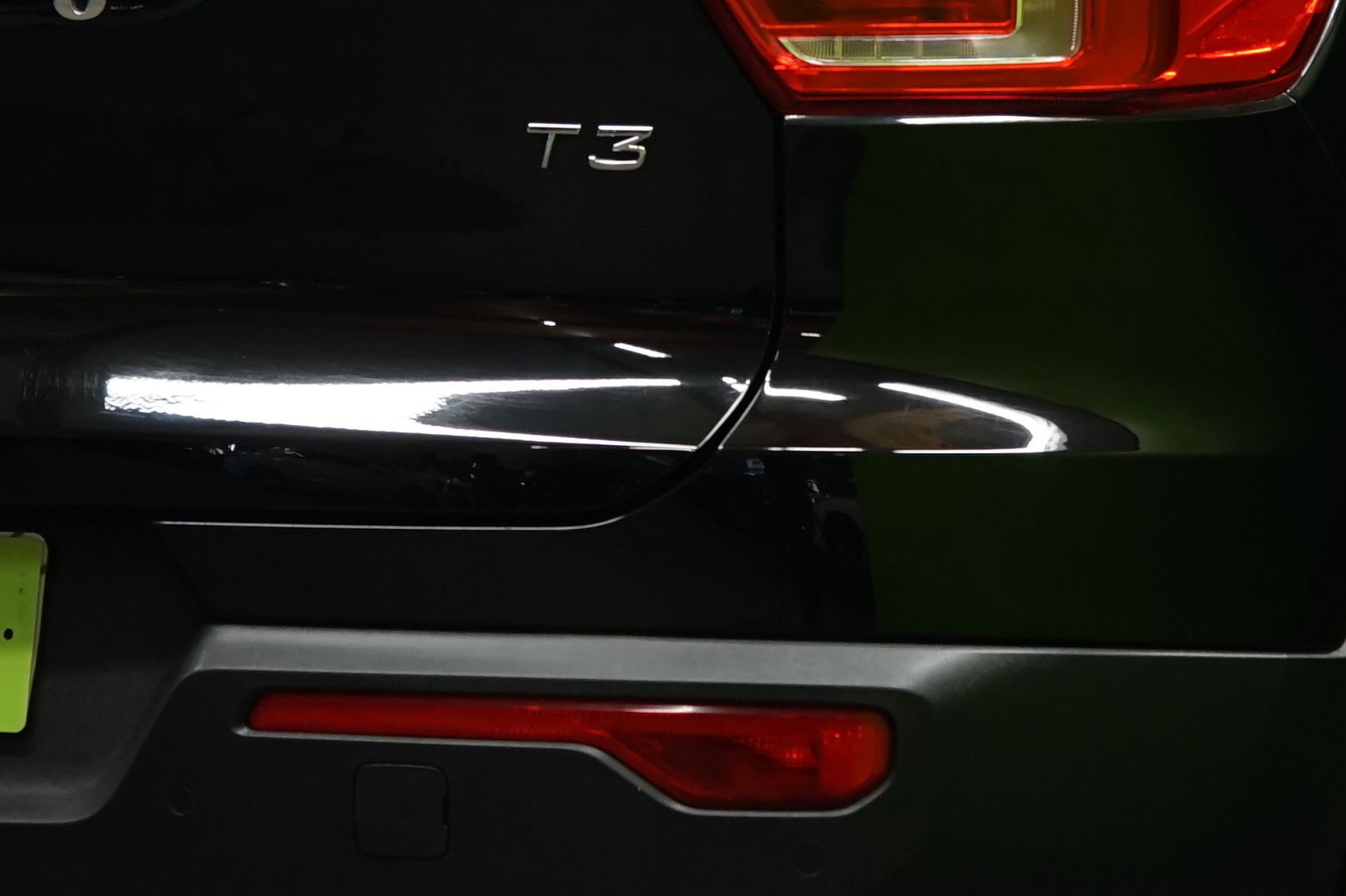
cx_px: 804
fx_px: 8748
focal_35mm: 234
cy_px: 122
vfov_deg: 5.9
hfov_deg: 8.8
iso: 500
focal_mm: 65
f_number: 5
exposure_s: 1/20
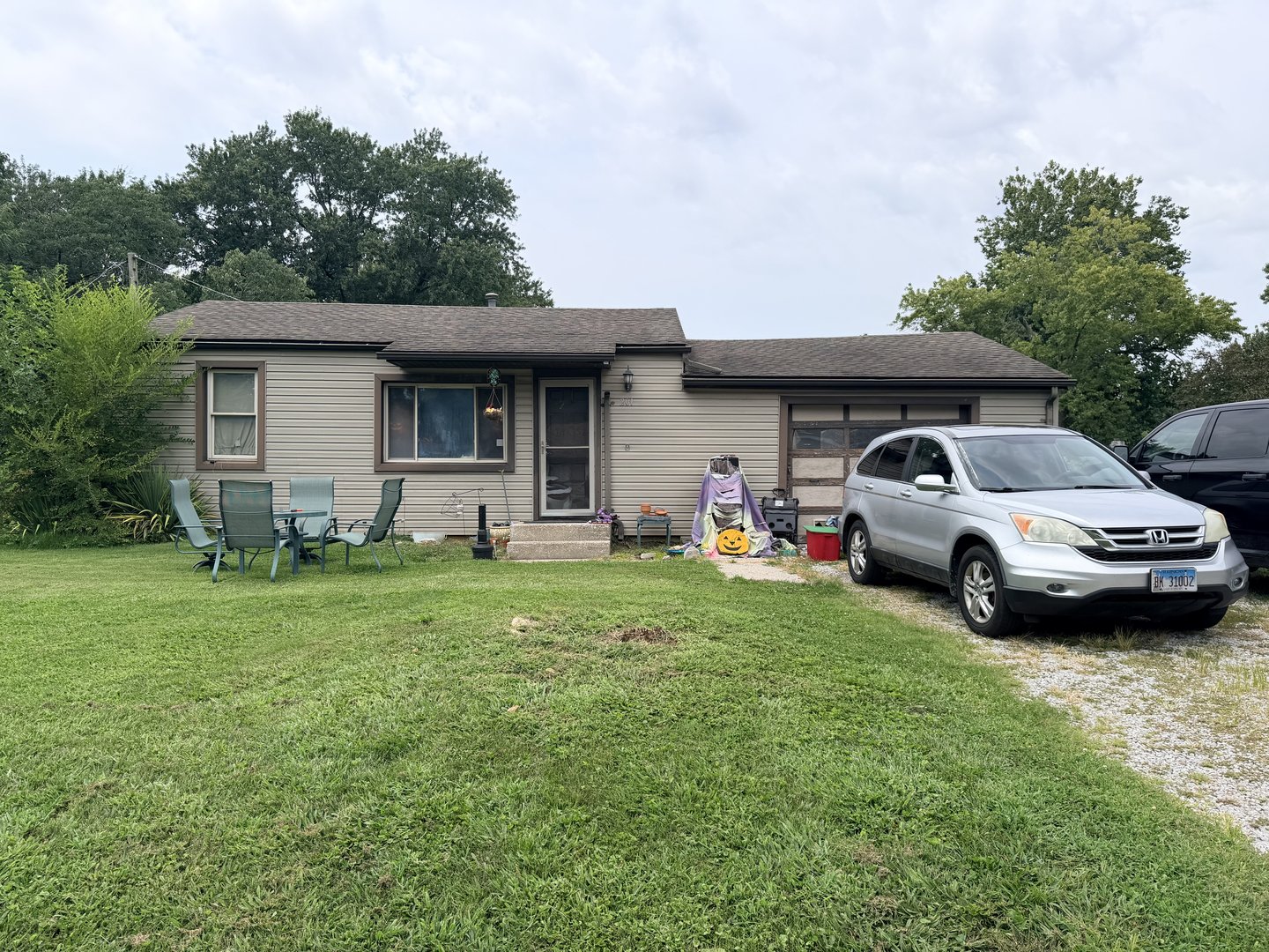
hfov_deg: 71.6
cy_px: 476
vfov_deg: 56.8
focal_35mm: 24
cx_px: 634
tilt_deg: +0.0
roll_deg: -0.4
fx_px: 880
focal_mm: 6.76
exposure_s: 1/3953
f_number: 1.78
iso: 80
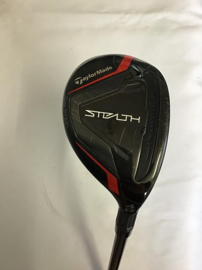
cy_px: 135
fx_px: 241
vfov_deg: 58.4
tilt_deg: -80.7
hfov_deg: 45.4
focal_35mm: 31
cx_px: 101
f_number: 2.4
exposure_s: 1/33
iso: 100
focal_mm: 3.3
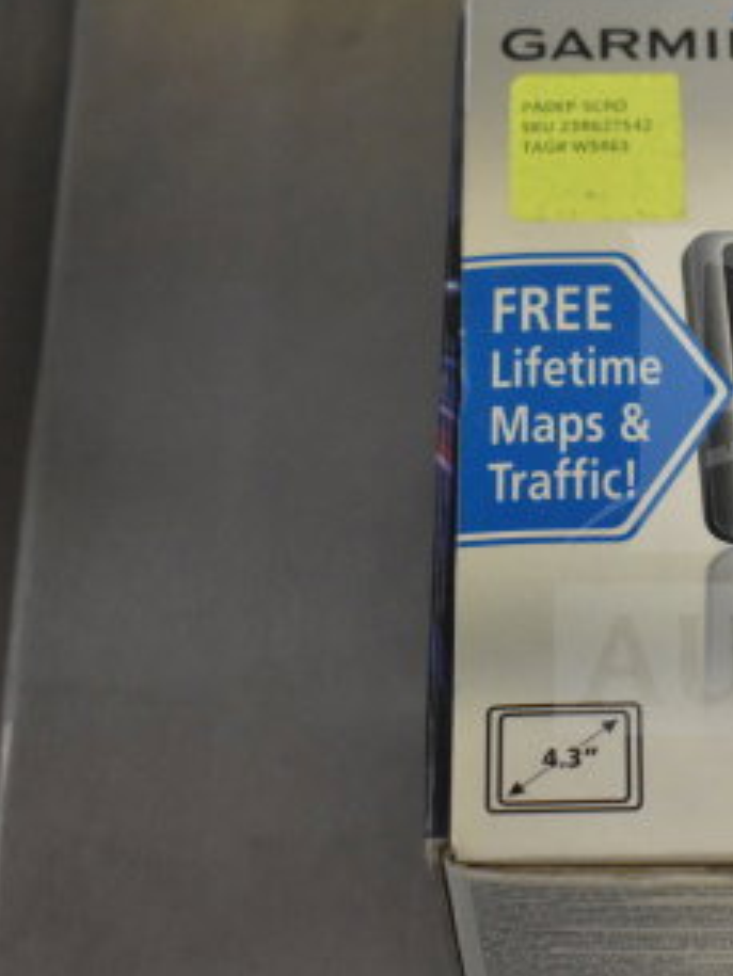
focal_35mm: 101
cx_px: 912
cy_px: 482
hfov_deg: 14.2
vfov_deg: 19.4
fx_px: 2849
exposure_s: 1/60
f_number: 4.5
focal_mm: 35
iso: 3600
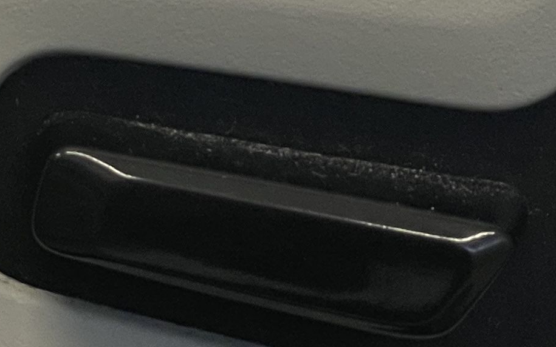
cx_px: 147
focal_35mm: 243
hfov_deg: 8.6
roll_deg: +8.6
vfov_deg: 5.4
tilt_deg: -12.9
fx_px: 3682
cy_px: 81
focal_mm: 6
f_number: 2
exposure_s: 1/100
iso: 100
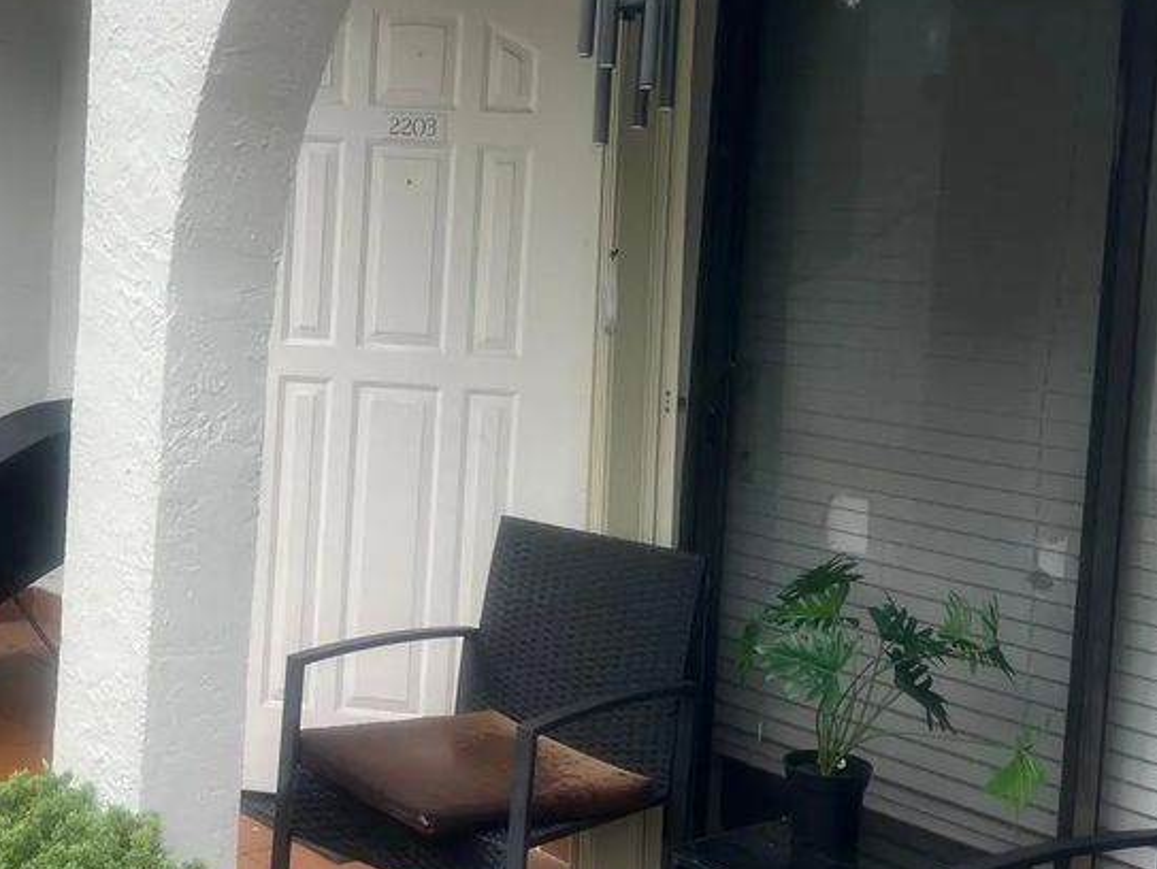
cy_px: 349
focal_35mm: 49
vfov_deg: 29.6
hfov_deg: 38.8
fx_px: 1639
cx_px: 490
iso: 50
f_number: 1.5
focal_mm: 5.7
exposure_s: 1/558
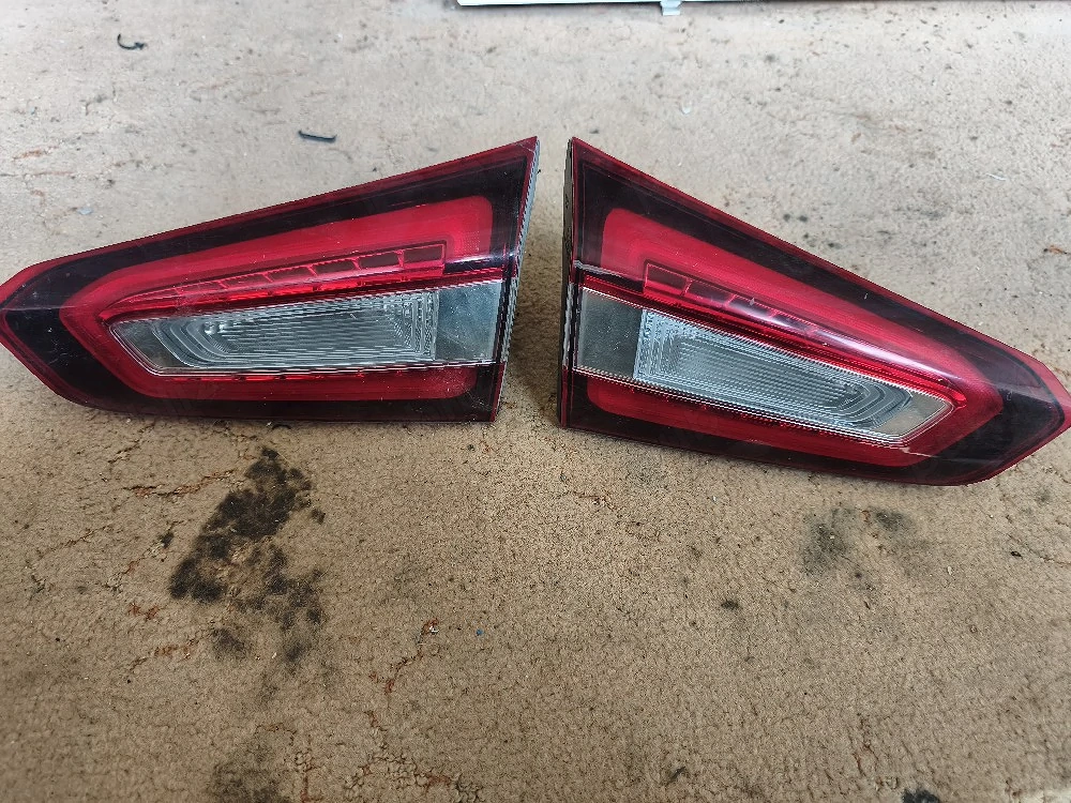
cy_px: 402
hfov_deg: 73.9
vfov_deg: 58.9
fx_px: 712
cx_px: 536
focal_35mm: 23
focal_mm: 6.06
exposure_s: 1/50.3
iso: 1250
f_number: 1.7
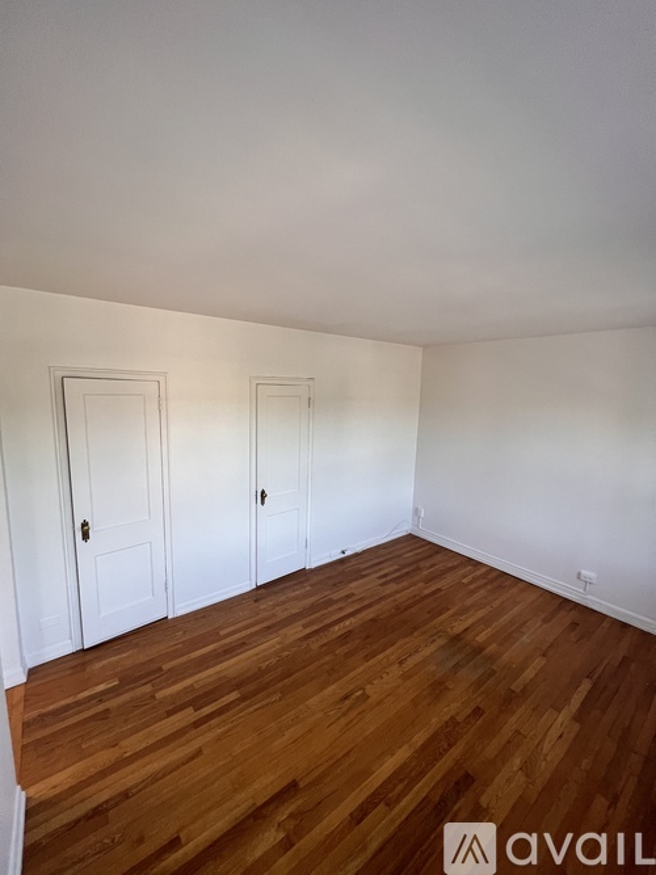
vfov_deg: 106.2
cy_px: 438
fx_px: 329
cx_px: 328
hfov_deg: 89.9
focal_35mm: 13
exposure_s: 1/120
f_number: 1.8
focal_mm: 1.57
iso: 125
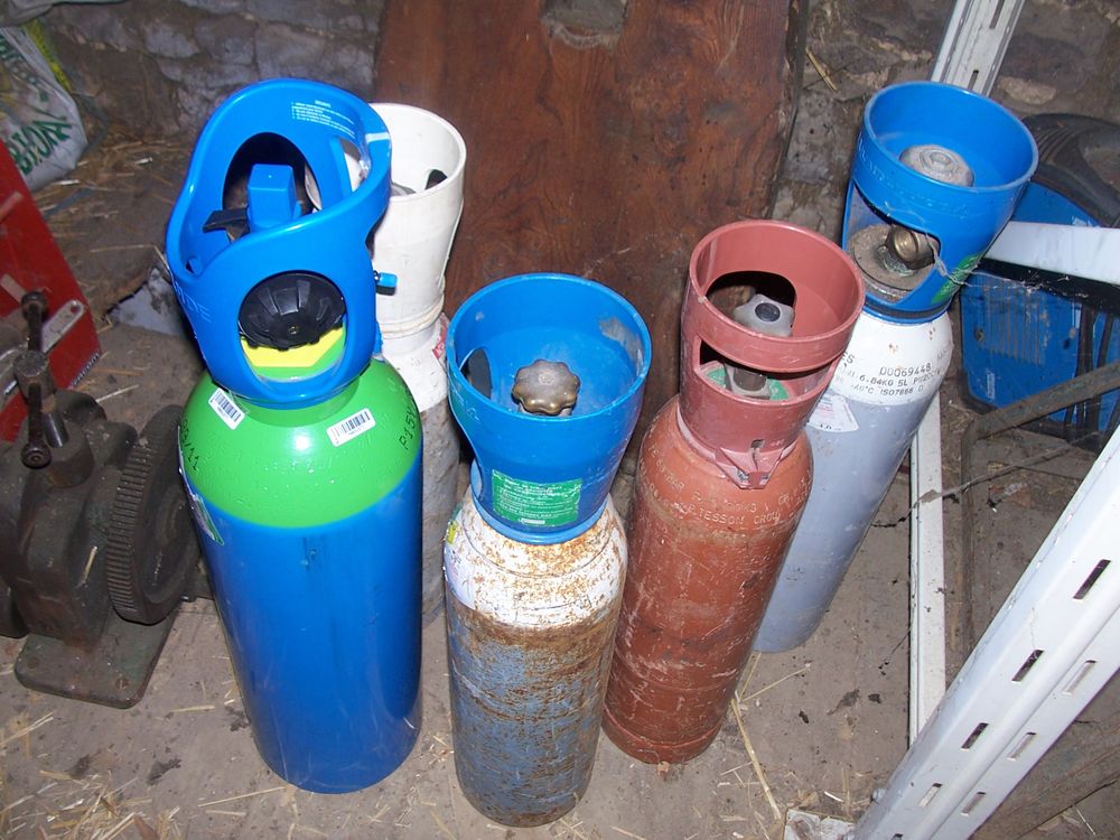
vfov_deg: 40.7
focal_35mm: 35
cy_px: 420
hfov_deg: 52.6
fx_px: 1132
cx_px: 560
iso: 80
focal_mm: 6
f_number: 2.8
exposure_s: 1/60
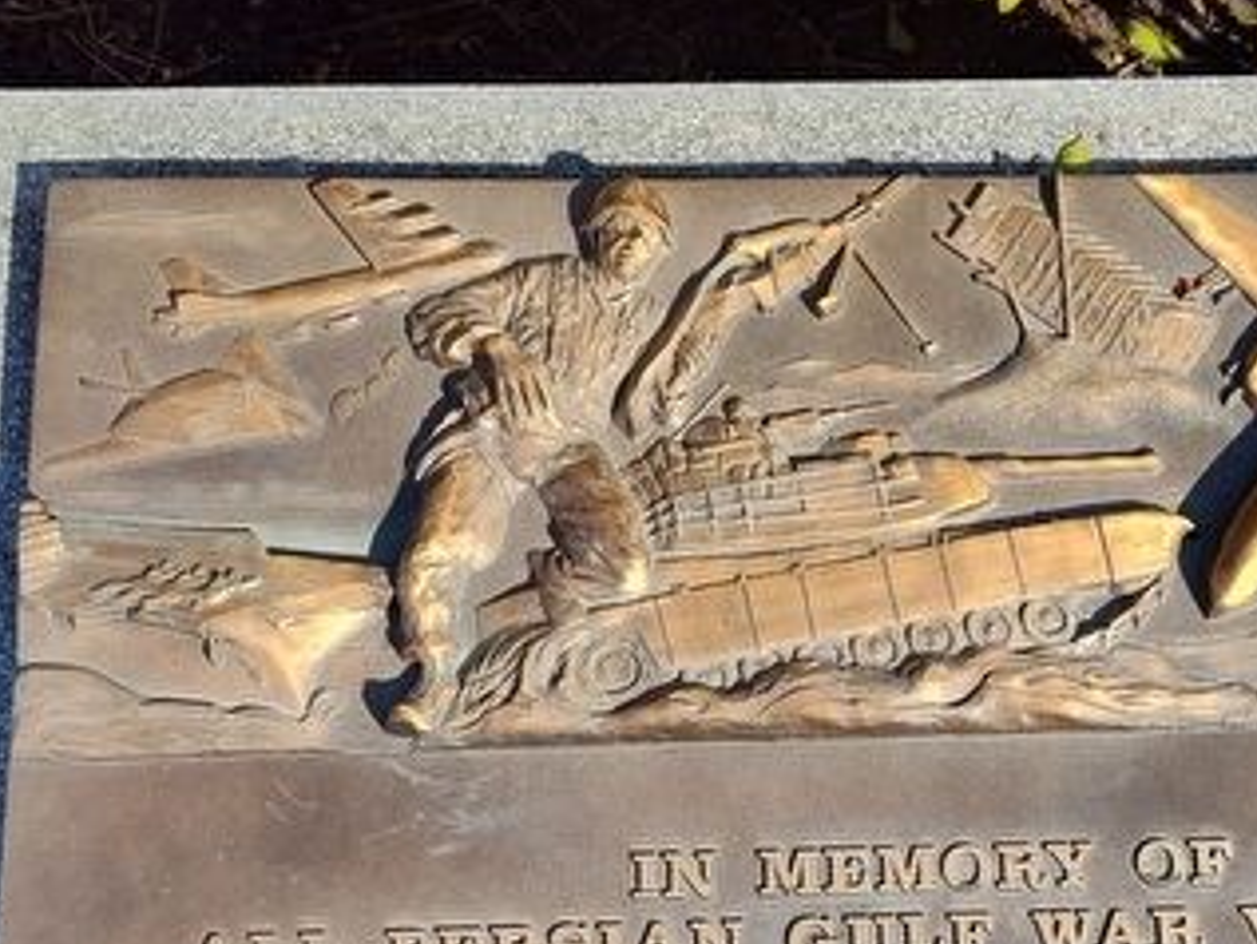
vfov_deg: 24.5
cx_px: 900
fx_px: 2107
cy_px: 845
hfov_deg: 32.7
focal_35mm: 58
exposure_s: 1/1105
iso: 100
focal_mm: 5.56
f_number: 1.8
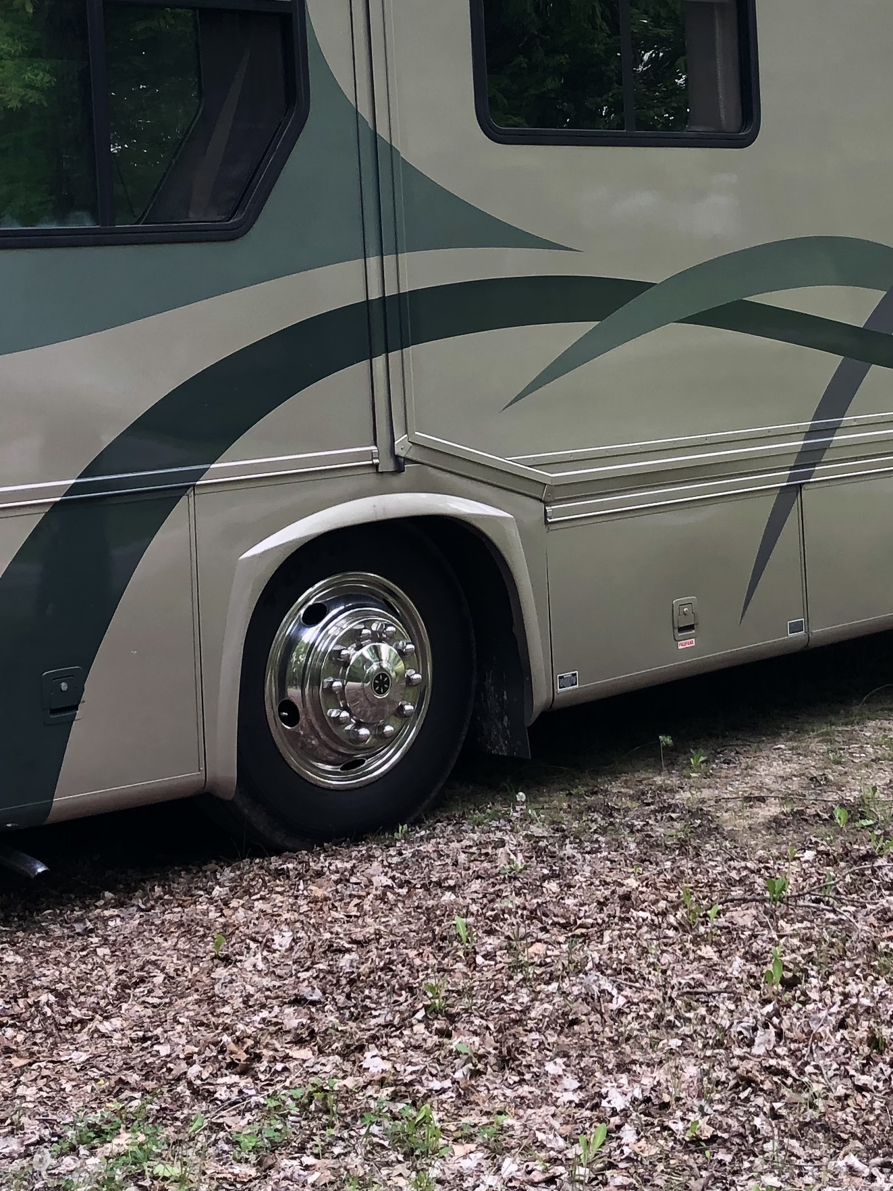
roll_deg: +4.3
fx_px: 2201
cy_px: 297
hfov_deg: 22.8
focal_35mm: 64
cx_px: 612
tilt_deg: +1.1
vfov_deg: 29.8
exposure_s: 1/120
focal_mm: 3.99
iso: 32
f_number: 1.8
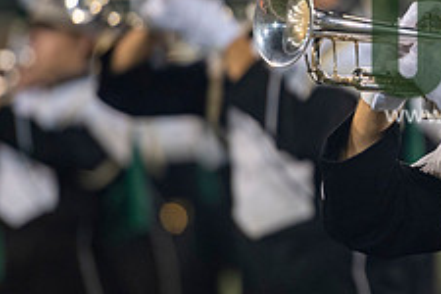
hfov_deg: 4.0
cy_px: 45
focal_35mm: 515
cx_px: 519
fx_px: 6308
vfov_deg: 2.7
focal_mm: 200
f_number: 2.8
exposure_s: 1/500
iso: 1000
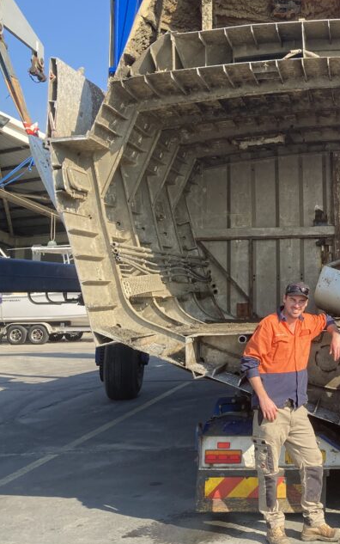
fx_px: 711
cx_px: 384
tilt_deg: +5.5
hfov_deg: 24.8
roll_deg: +0.2
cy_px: 226
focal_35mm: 48
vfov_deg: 41.7
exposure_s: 1/738
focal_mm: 3.99
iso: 20
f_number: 1.8
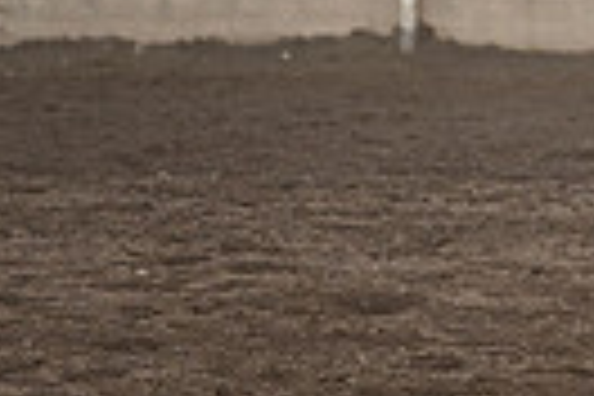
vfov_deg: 2.5
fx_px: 9157
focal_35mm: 555
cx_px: 884
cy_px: 9
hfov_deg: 3.7
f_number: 2.8
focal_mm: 70
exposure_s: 1/500
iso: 400
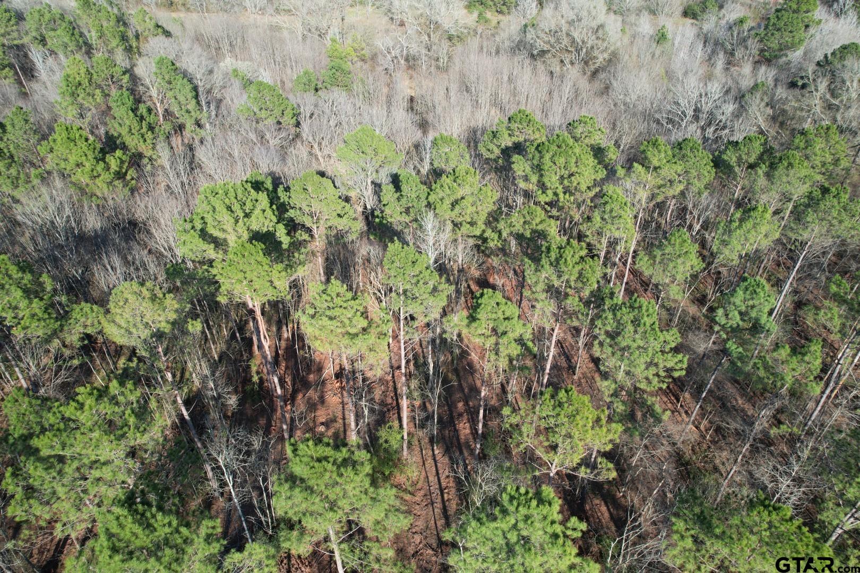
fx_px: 526
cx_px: 430
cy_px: 286
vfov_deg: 57.2
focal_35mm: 22
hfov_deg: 78.6
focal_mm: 8.38
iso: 100
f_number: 2.8
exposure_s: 1/640
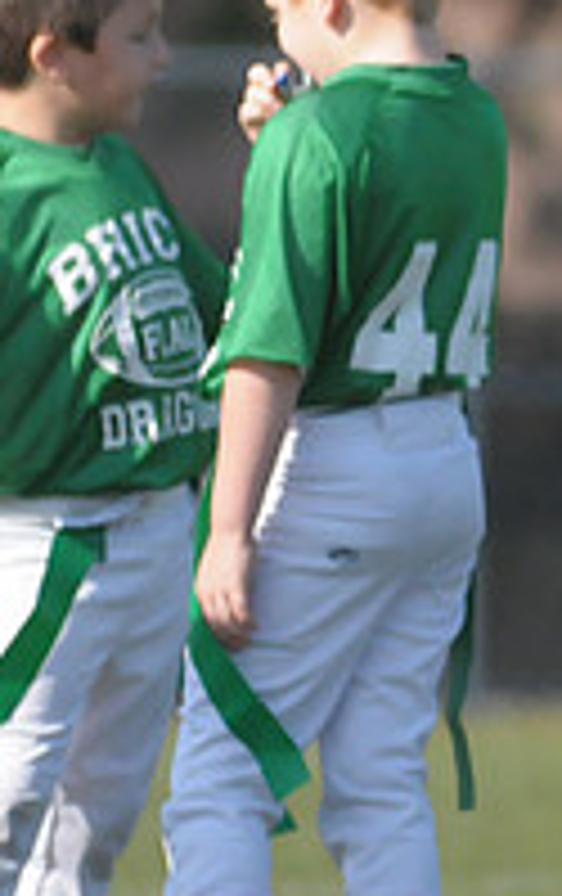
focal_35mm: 977
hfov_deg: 1.3
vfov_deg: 2.1
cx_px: 1232
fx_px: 23856
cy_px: 489
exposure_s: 1/8000
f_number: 4
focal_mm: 220
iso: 1600
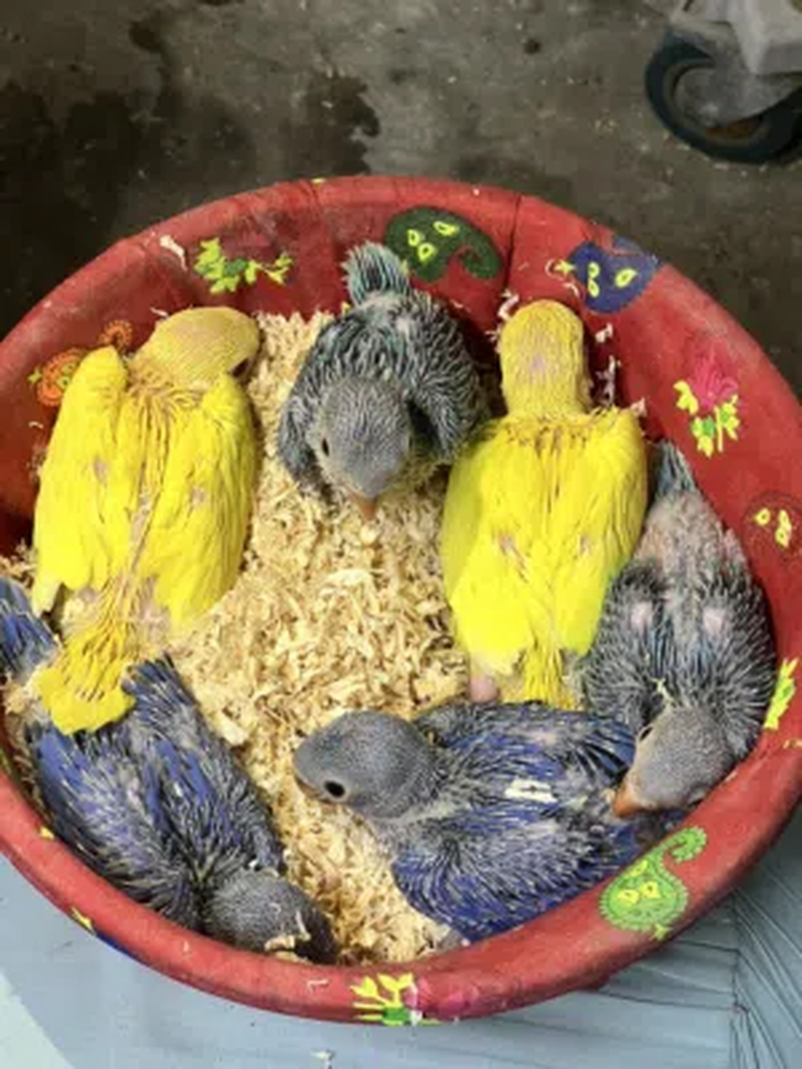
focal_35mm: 77
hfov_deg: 19.1
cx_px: 401
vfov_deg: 25.3
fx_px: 2379
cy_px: 534
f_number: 2.8
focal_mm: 9
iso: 320
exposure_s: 1/50
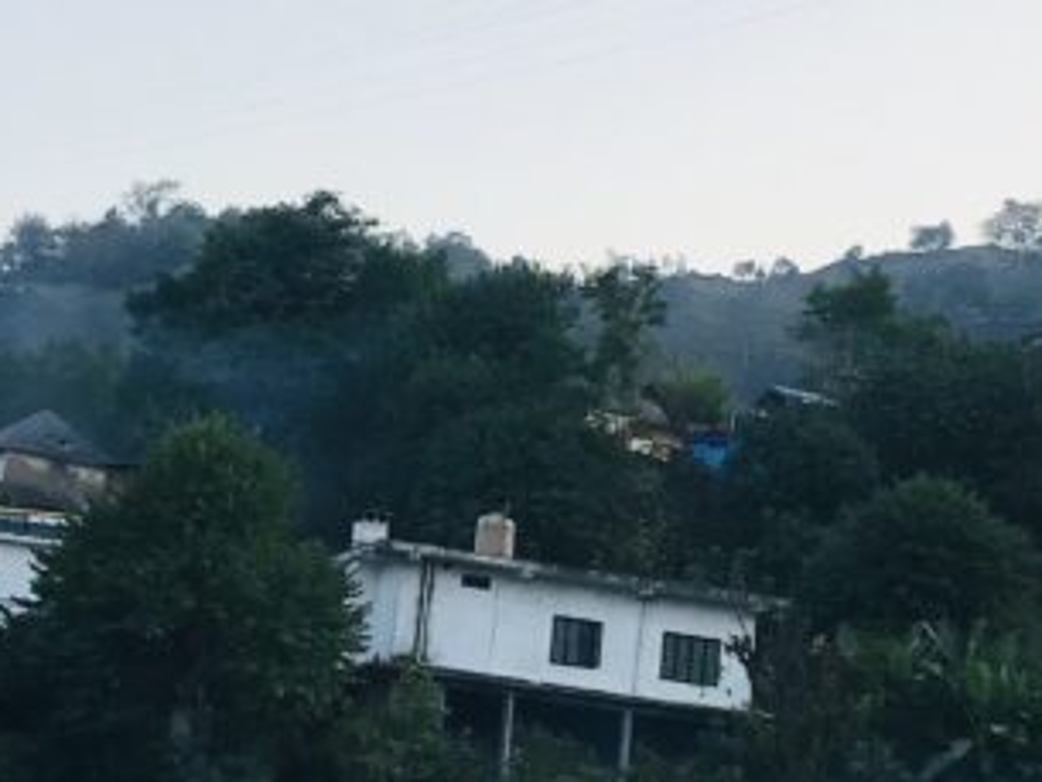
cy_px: 464
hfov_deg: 20.9
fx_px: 2831
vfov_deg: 15.7
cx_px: 475
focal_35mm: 94
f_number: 1.8
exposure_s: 1/1008
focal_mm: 3.99
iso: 25
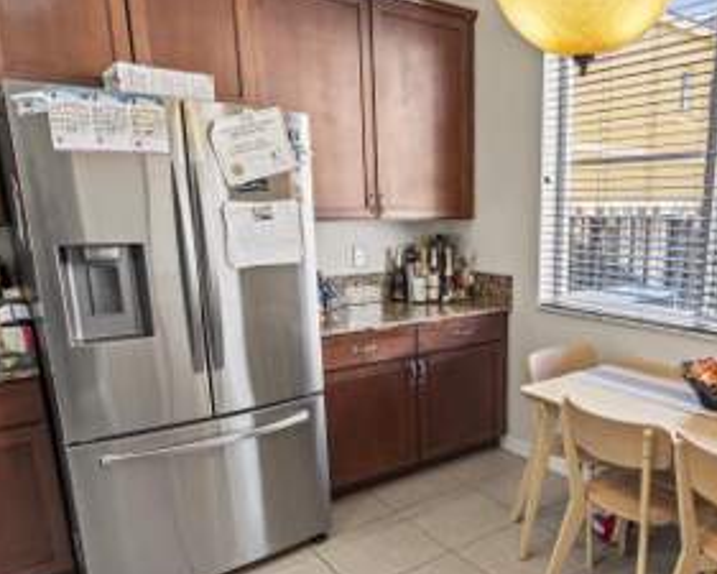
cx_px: 480
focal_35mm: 24
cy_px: 356
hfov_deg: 68.3
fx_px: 509
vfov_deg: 58.1
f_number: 2.8
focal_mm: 10
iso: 125
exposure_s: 1/8
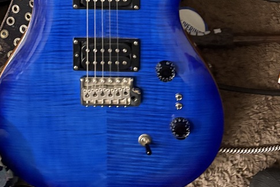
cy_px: -114
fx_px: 521
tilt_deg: -49.1
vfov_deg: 17.7
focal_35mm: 67
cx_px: 84
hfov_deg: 29.8
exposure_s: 1/30
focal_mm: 5.96
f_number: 1.6
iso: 800
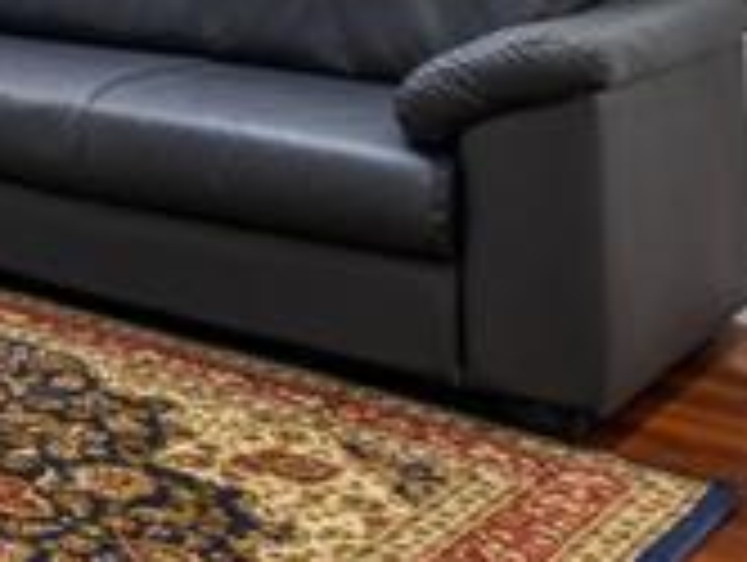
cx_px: -590
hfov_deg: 20.0
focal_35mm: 71
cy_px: -238
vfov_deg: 18.7
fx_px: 1534
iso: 250
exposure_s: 1/2.5
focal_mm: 8
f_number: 9
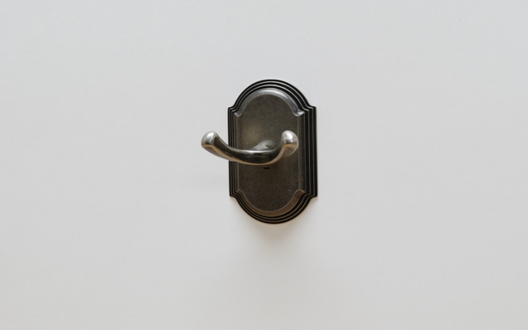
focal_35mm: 85
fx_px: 1216
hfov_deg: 24.5
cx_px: 264
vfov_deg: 15.4
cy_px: 162
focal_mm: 55
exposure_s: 1.6
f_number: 18
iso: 100
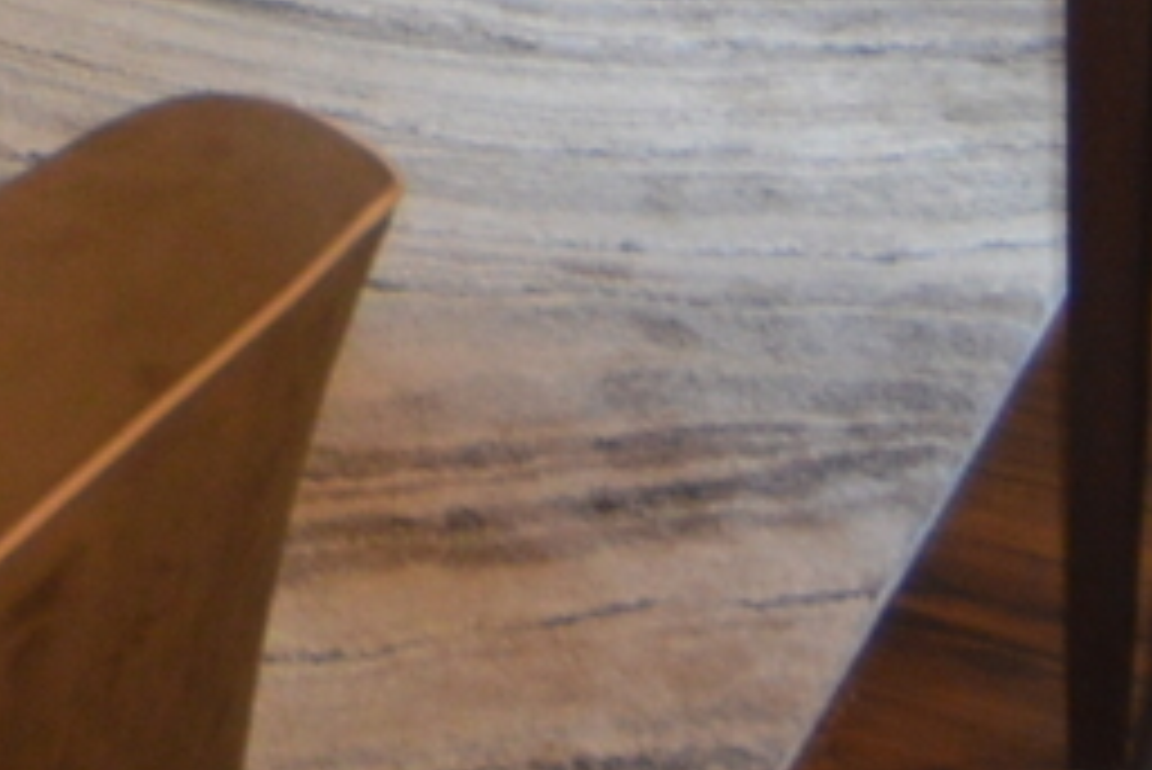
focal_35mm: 114
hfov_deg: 16.0
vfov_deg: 10.0
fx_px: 3650
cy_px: -1261
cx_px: -711
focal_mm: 12
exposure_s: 1/60
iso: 450
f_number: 4
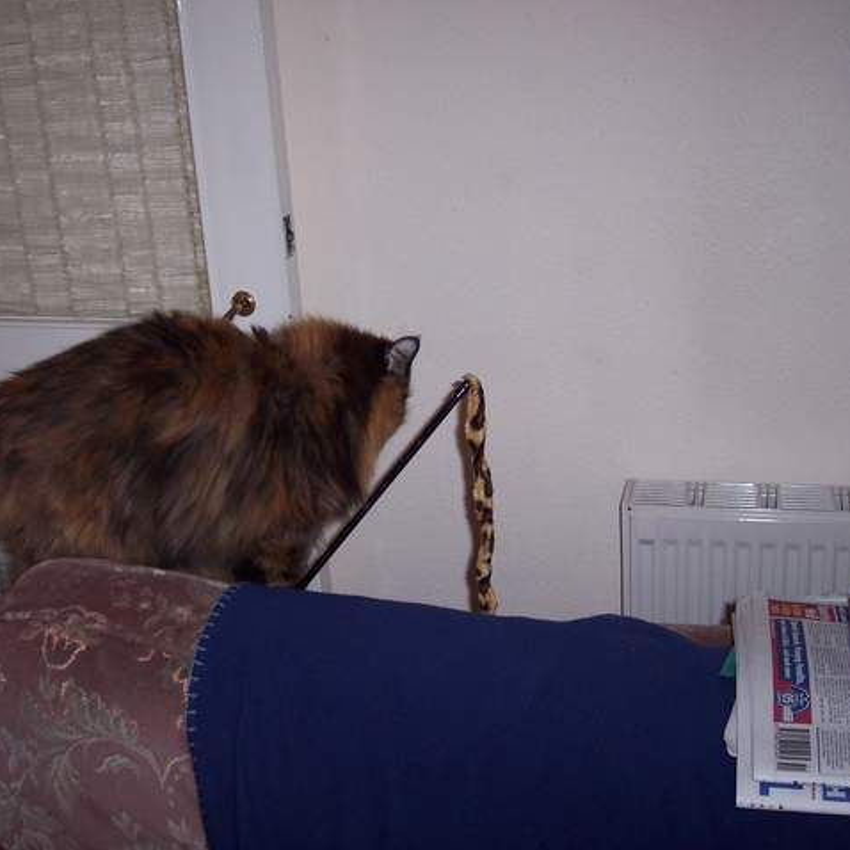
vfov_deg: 37.6
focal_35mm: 45
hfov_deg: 37.6
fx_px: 1250
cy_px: 425
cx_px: 421
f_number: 2.8
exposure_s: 1/30
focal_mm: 8
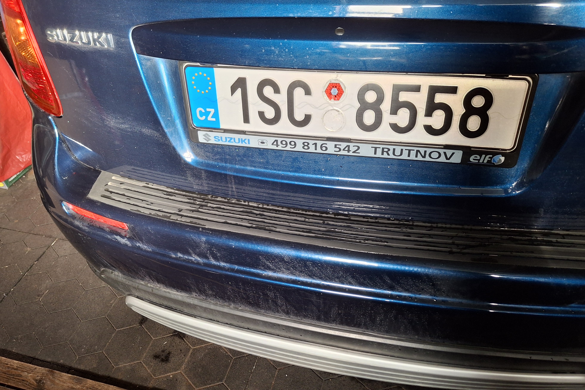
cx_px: 285
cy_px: 216
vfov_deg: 47.8
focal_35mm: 27
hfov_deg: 67.4
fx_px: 439
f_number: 1.8
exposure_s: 1/100
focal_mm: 4.69
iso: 250
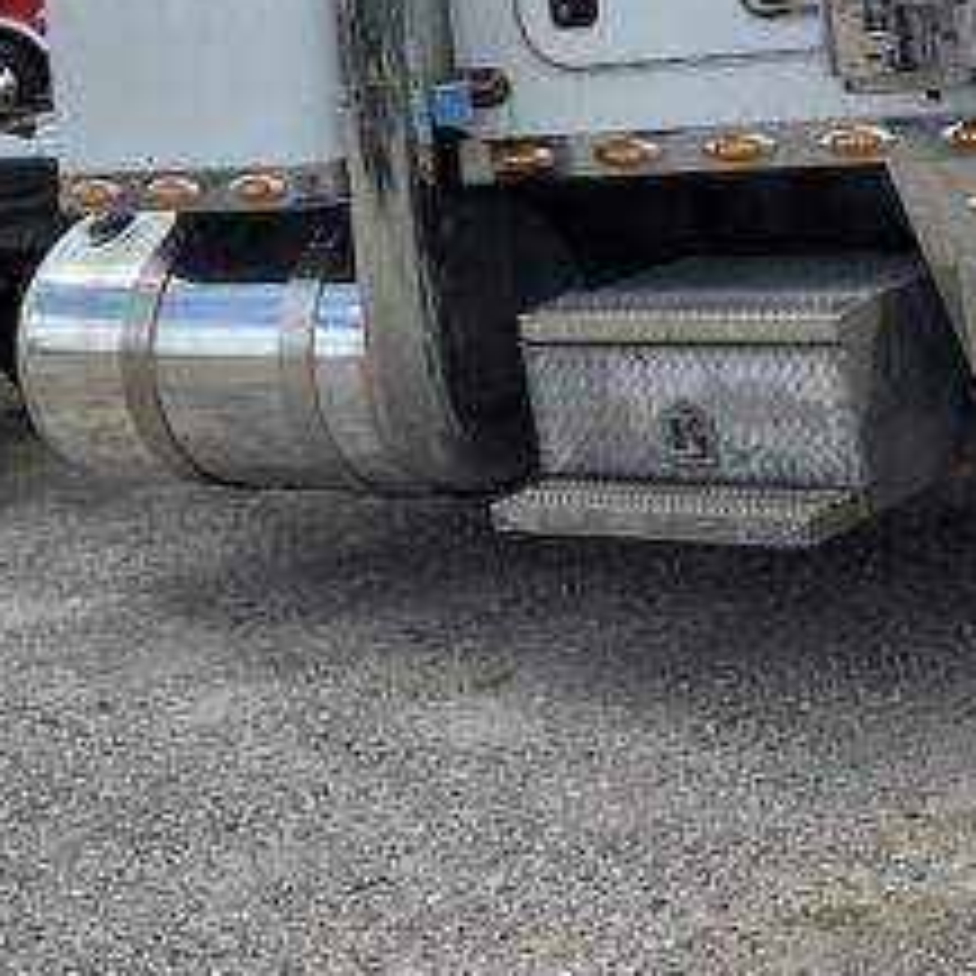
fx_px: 2392
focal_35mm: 75
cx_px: 805
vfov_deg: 21.5
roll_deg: +7.9
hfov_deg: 22.7
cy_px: -171
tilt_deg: +2.8
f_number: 1.78
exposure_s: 1/6623
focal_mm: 6.86
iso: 80
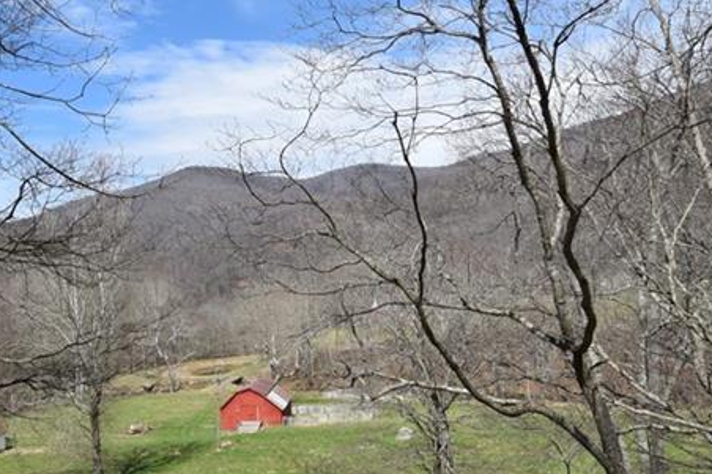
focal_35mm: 34
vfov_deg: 38.8
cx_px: 219
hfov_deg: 54.3
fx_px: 672
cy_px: 260
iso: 200
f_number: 9
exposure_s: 1/320
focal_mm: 10
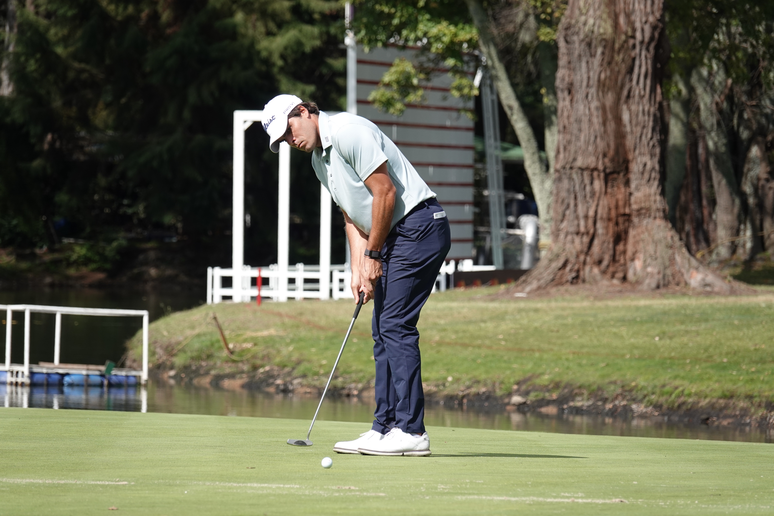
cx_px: 387
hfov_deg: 6.4
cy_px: 258
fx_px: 6879
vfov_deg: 4.3
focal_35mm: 320
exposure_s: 1/1000
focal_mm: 117.29
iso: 160
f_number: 4
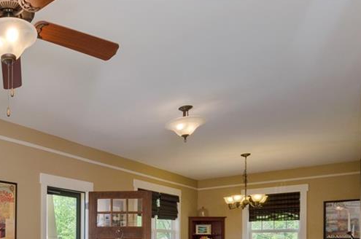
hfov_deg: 50.1
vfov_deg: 37.5
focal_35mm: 31
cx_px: 7
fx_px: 310
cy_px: 242
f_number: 9
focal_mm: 10
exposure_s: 1/80
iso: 400
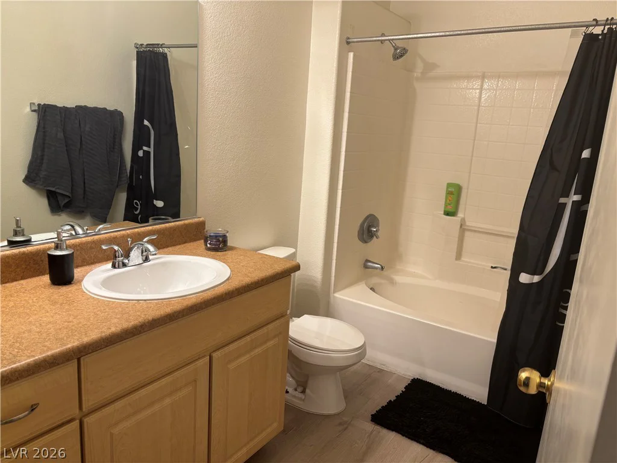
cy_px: 232
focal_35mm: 26
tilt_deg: -13.1
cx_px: 308
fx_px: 463
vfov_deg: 53.1
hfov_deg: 67.3
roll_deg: -3.6
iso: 100
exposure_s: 1/60
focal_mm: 5.96
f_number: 1.6
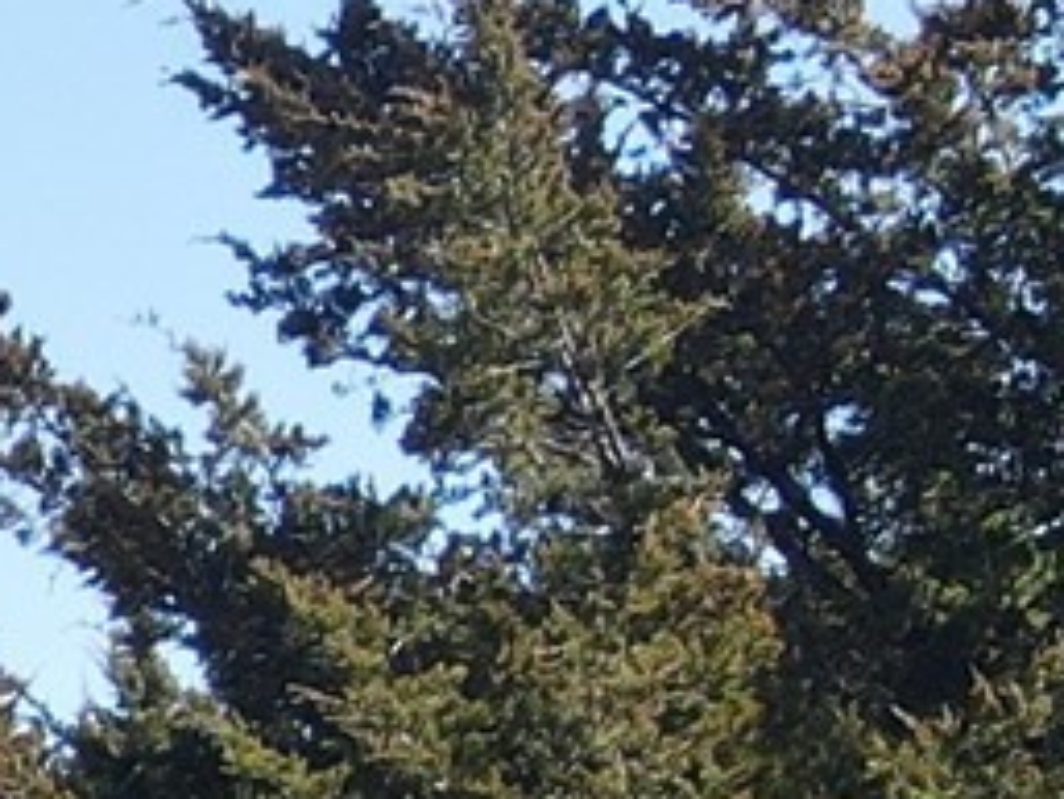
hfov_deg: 9.1
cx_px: -2033
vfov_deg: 7.9
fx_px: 5505
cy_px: 1706
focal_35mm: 179
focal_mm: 4.5
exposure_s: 1/320
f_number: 2.8
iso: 100
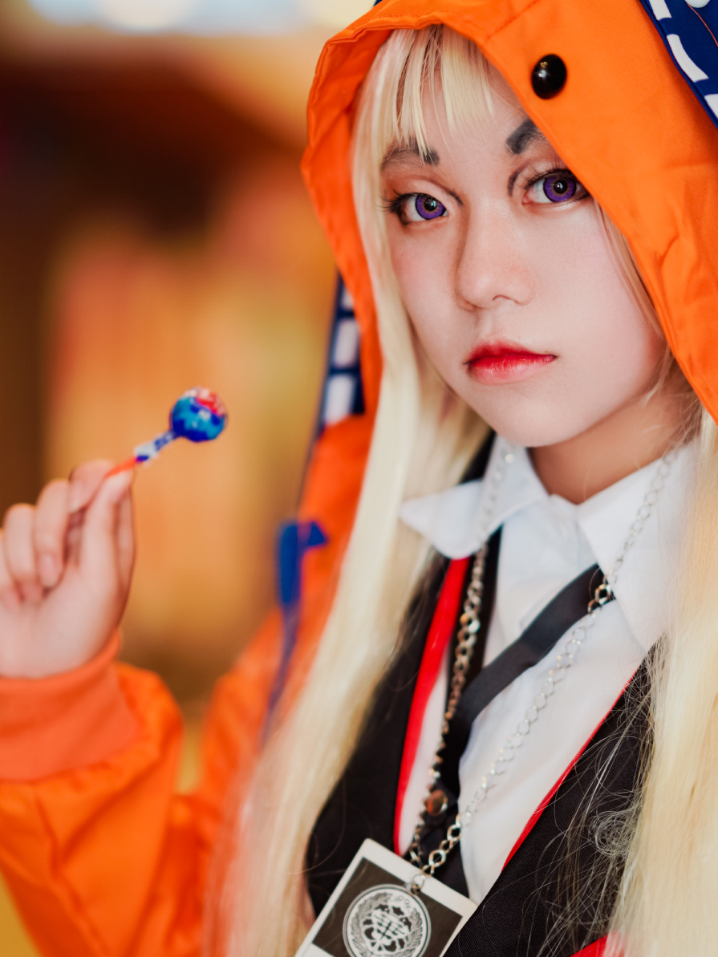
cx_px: 336
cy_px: 459
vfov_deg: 17.7
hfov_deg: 13.3
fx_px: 3069
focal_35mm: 111
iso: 100
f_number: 1.4
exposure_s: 1/125
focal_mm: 85
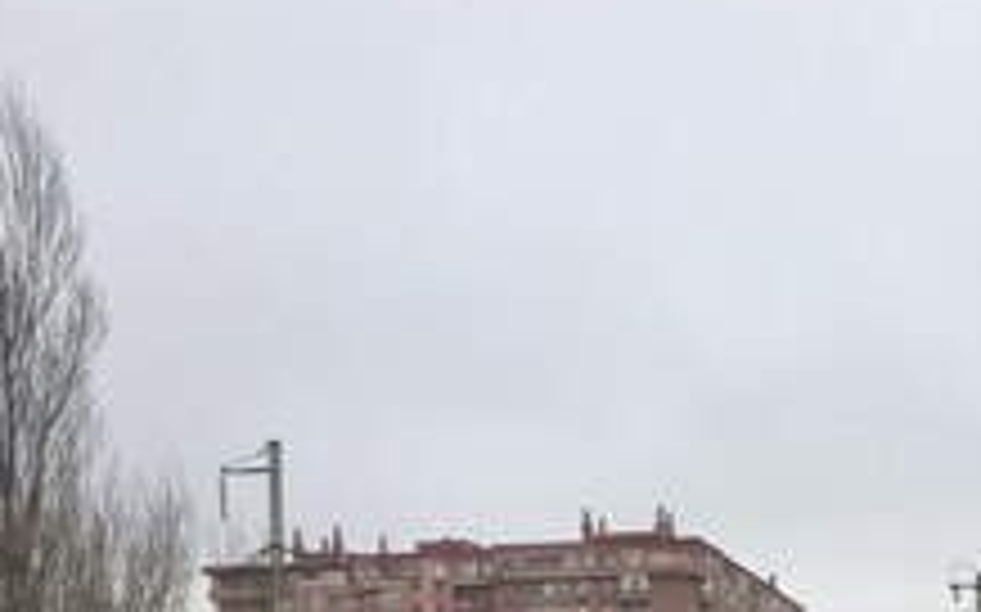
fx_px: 1871
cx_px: 806
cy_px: 1053
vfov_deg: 16.1
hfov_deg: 28.7
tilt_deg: -5.7
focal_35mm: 70
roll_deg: +0.3
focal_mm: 4.15
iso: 32
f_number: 2.2
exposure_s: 1/581
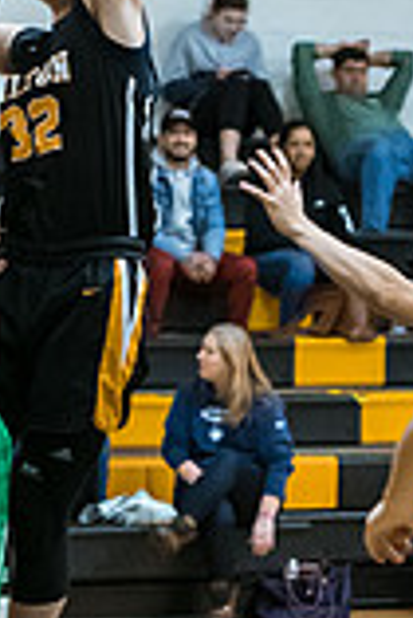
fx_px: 5168
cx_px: 87
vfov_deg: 6.8
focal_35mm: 301
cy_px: 256
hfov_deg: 4.6
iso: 3200
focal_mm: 70
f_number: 2.8
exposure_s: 1/400
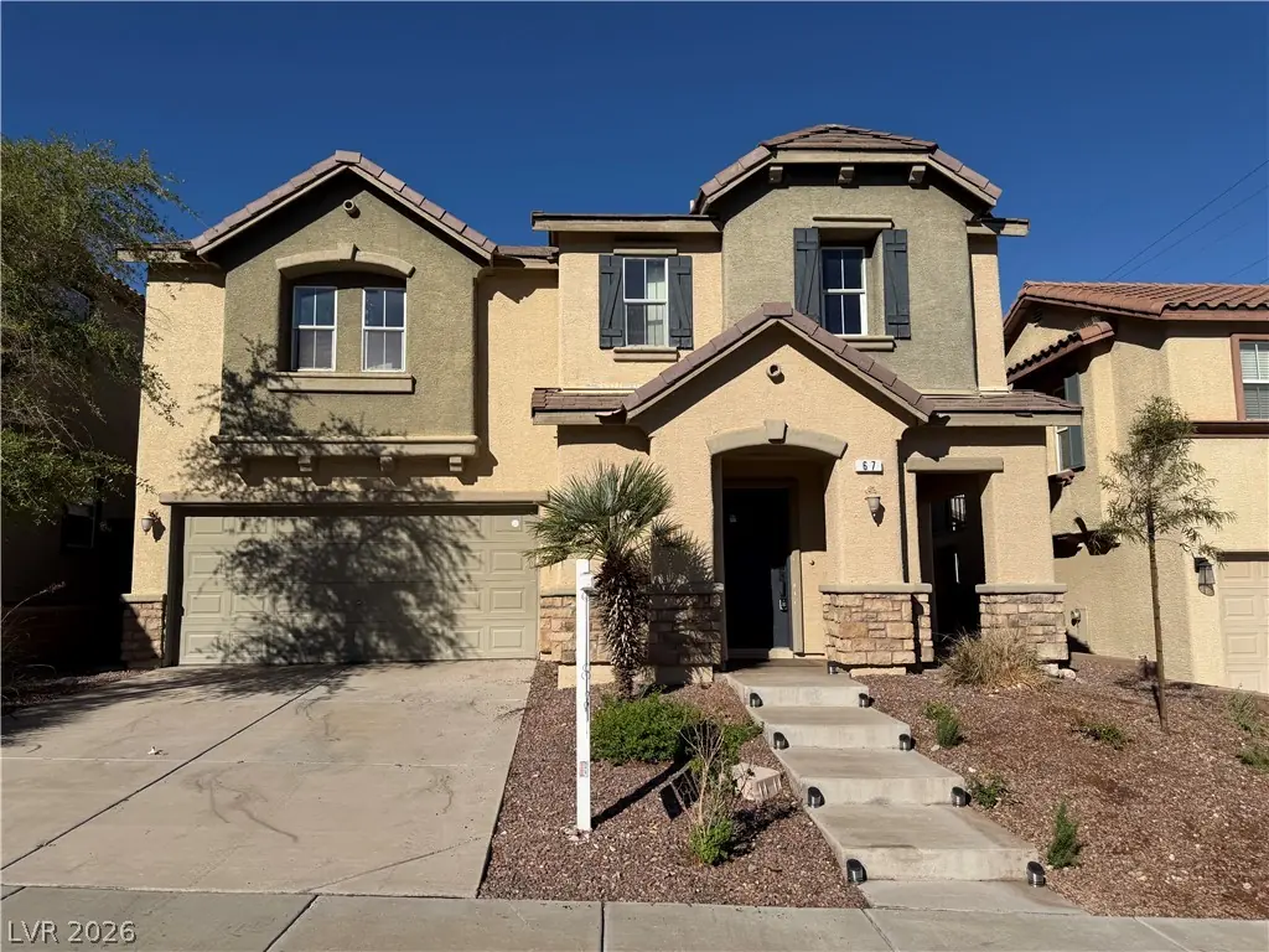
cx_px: 634
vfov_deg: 56.8
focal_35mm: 24
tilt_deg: +6.7
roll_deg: +0.2
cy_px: 476
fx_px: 880
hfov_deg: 71.6
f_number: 1.78
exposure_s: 1/9091
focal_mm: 6.76
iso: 80
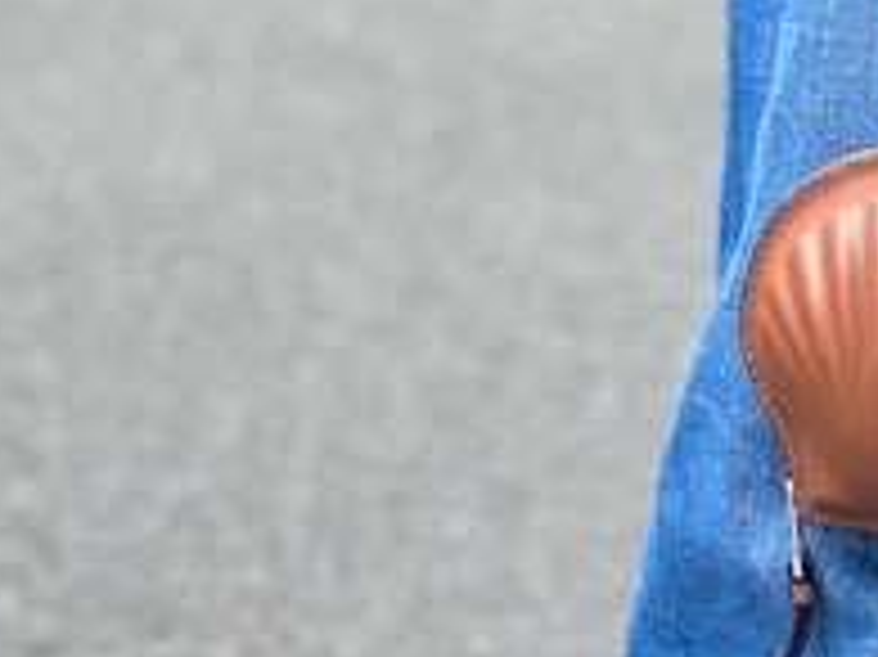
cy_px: -194
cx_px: 792
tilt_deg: -2.6
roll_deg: -0.7
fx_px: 4335
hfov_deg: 11.5
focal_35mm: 171
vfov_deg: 8.5
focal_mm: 6
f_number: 2
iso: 25
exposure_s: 1/122
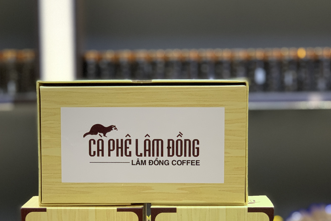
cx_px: 149
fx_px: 763
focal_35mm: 83
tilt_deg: -6.1
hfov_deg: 24.5
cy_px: 182
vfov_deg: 16.3
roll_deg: +1.0
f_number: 2.4
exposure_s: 1/60
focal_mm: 6
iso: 250
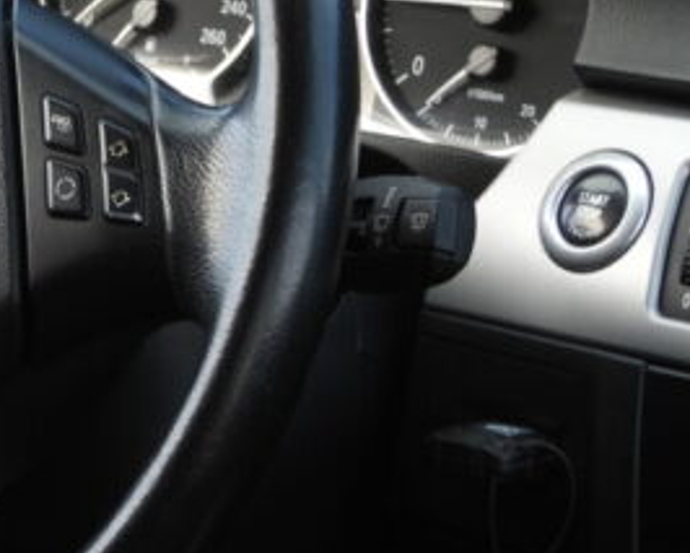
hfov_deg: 9.1
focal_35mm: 209
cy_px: 174
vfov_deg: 7.4
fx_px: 4270
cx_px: -192
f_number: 3.5
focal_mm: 14.4
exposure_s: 1/100
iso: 100
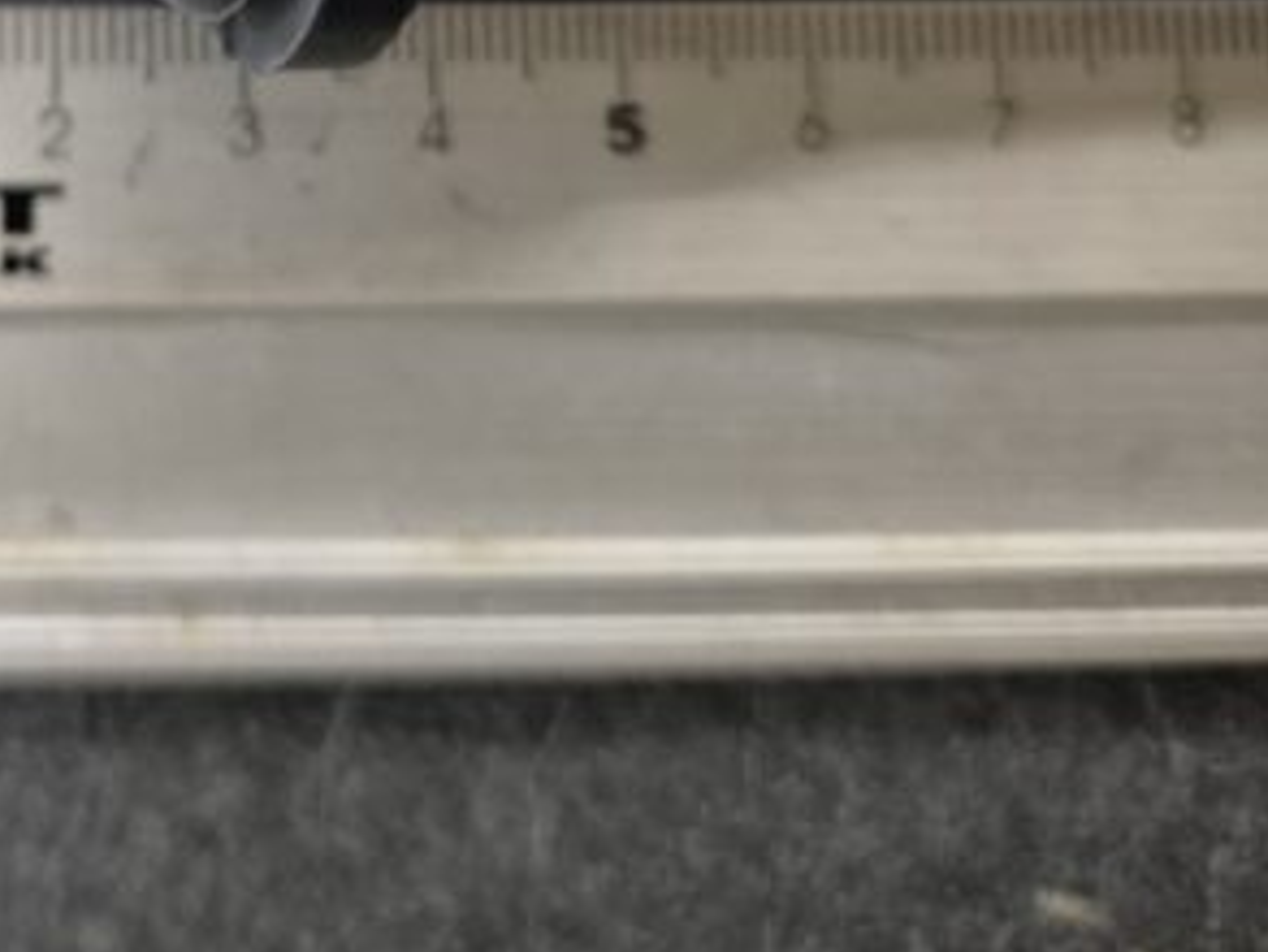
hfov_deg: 33.0
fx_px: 2016
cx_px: 104
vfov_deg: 24.4
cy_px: -154
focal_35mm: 55
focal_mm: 5.4
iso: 1250
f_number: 1.8
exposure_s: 1/100
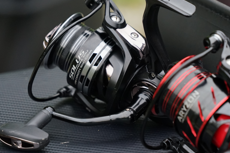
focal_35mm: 255
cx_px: 144
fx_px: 1629
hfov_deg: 8.1
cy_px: 68
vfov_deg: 5.4
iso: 2000
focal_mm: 181
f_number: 7.1
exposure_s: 1/160
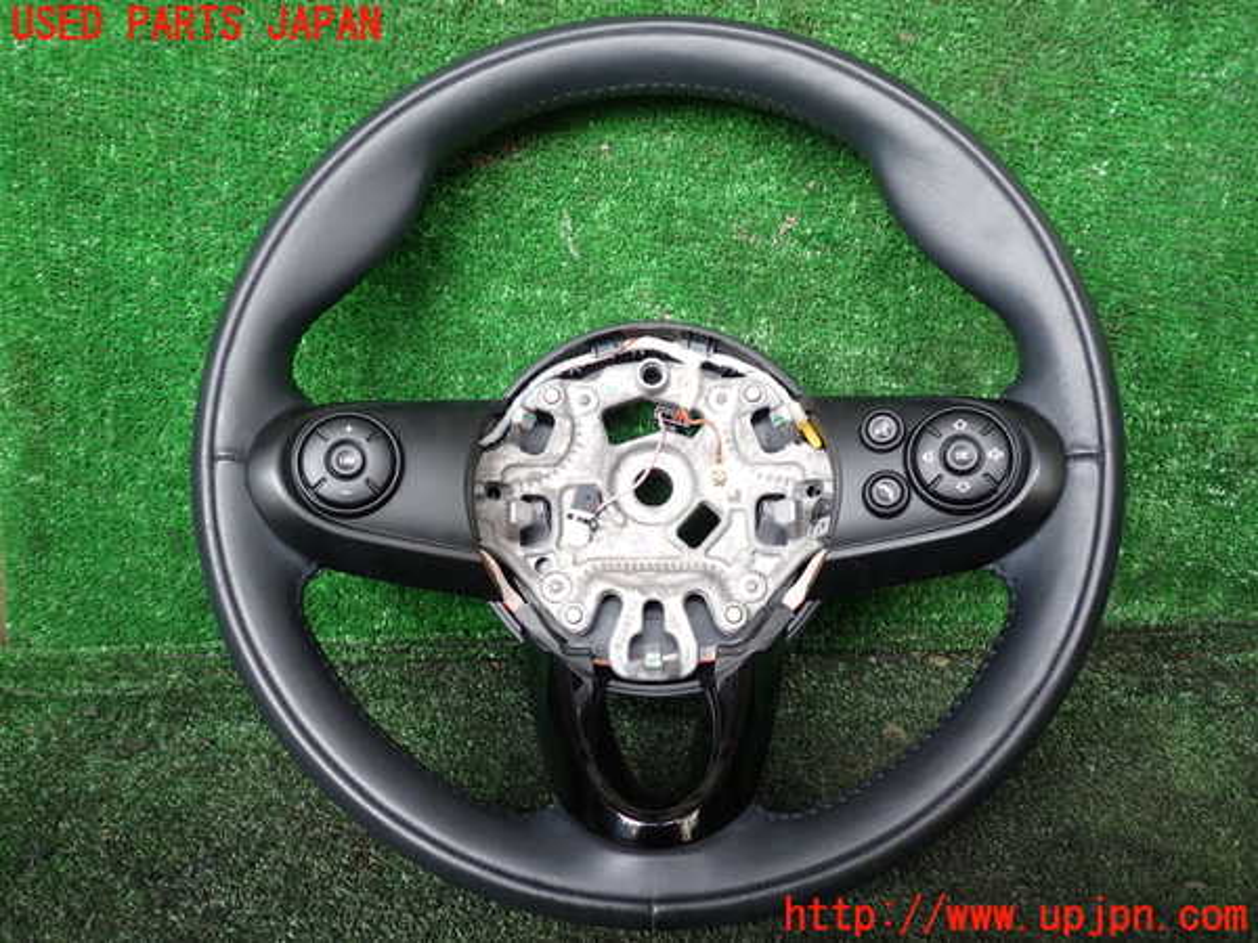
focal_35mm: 30
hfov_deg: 60.0
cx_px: 629
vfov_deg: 46.8
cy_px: 472
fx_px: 1090
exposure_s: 1/60
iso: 200
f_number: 2.3
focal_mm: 5.4
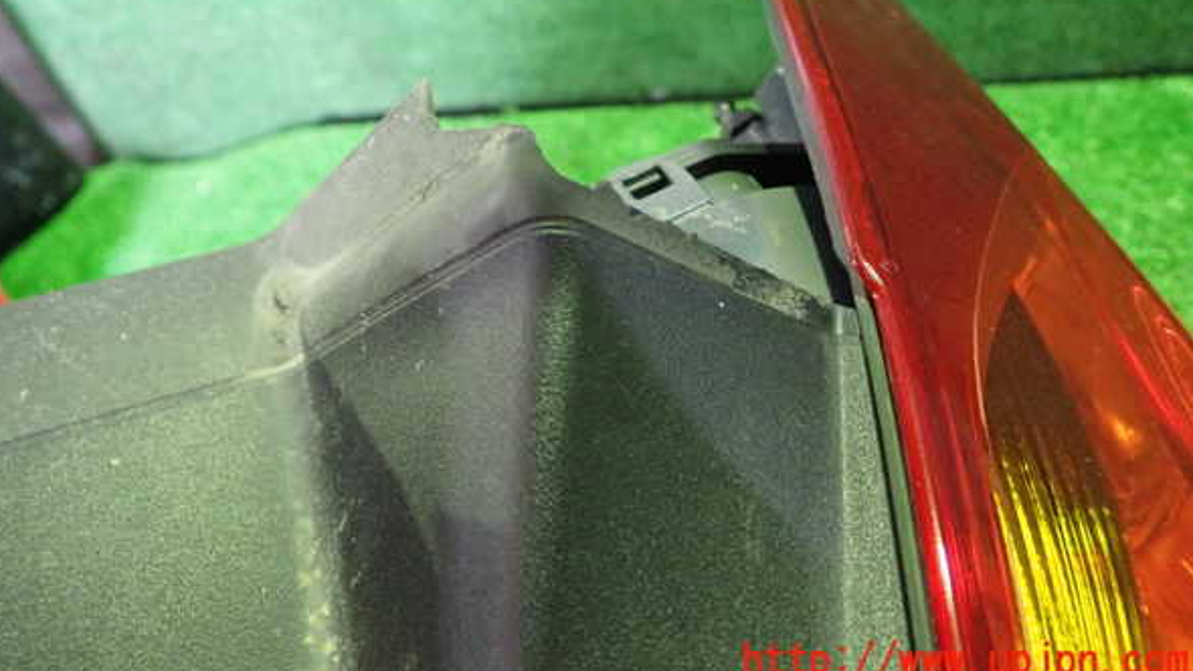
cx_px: 592
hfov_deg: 62.6
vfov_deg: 37.4
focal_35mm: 31
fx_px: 981
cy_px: 232
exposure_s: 1/25
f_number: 2.2
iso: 800
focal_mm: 5.05
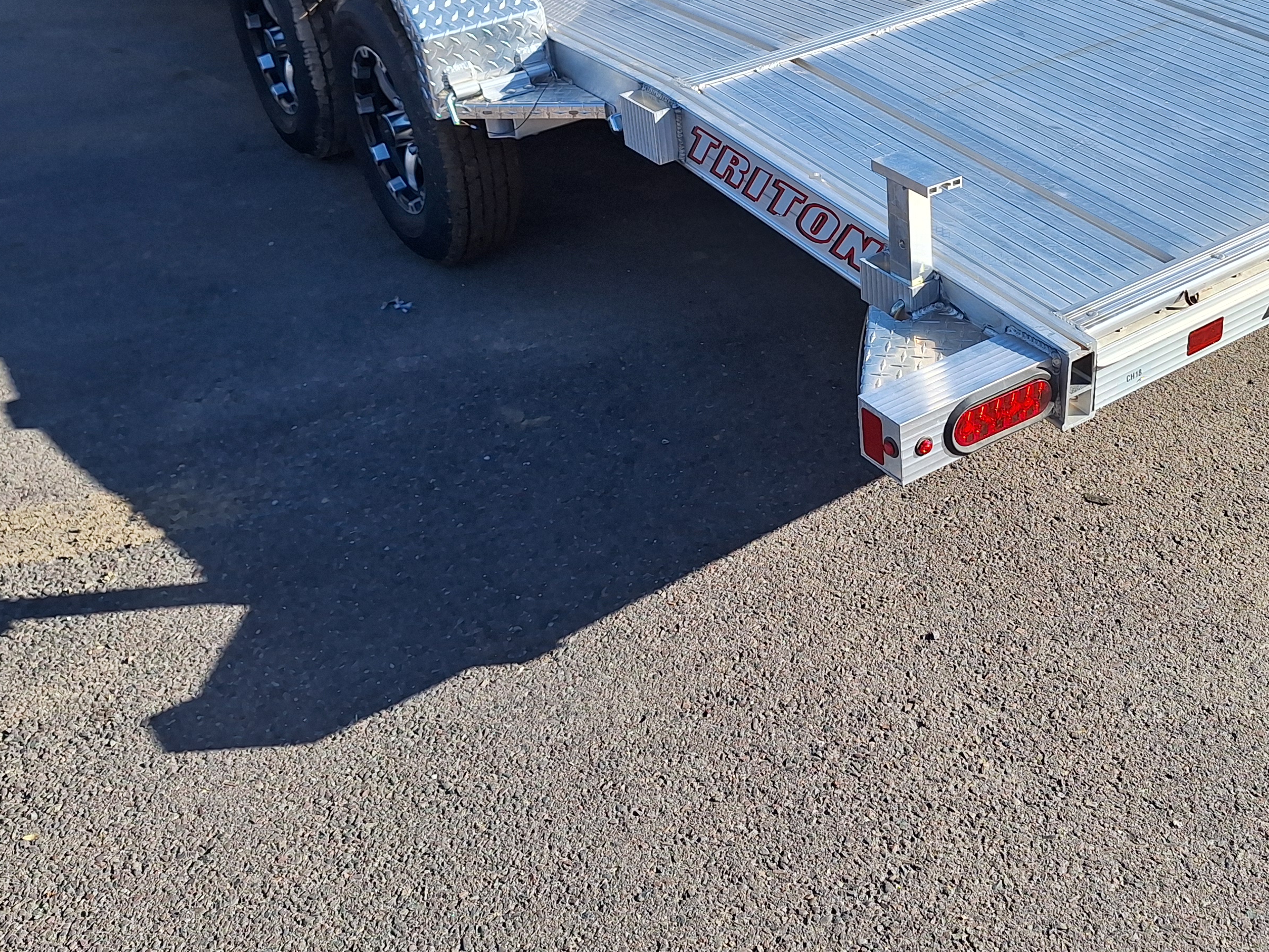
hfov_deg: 47.5
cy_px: 197
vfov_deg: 35.7
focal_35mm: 39
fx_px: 1430
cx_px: 783
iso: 40
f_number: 1.8
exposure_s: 1/2252
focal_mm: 5.54
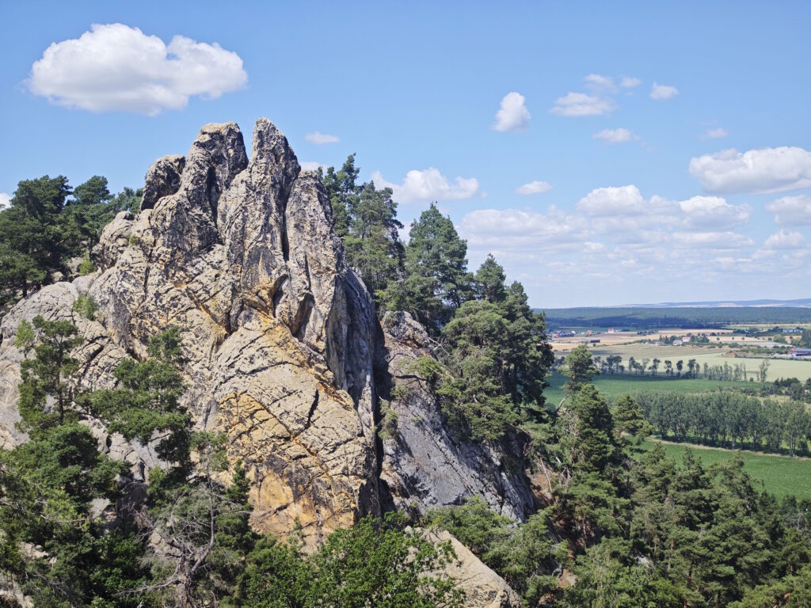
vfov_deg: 31.5
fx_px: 1078
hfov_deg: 41.2
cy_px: 304
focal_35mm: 46
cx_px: 406
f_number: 2
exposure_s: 1/1600
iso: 50
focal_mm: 8.72
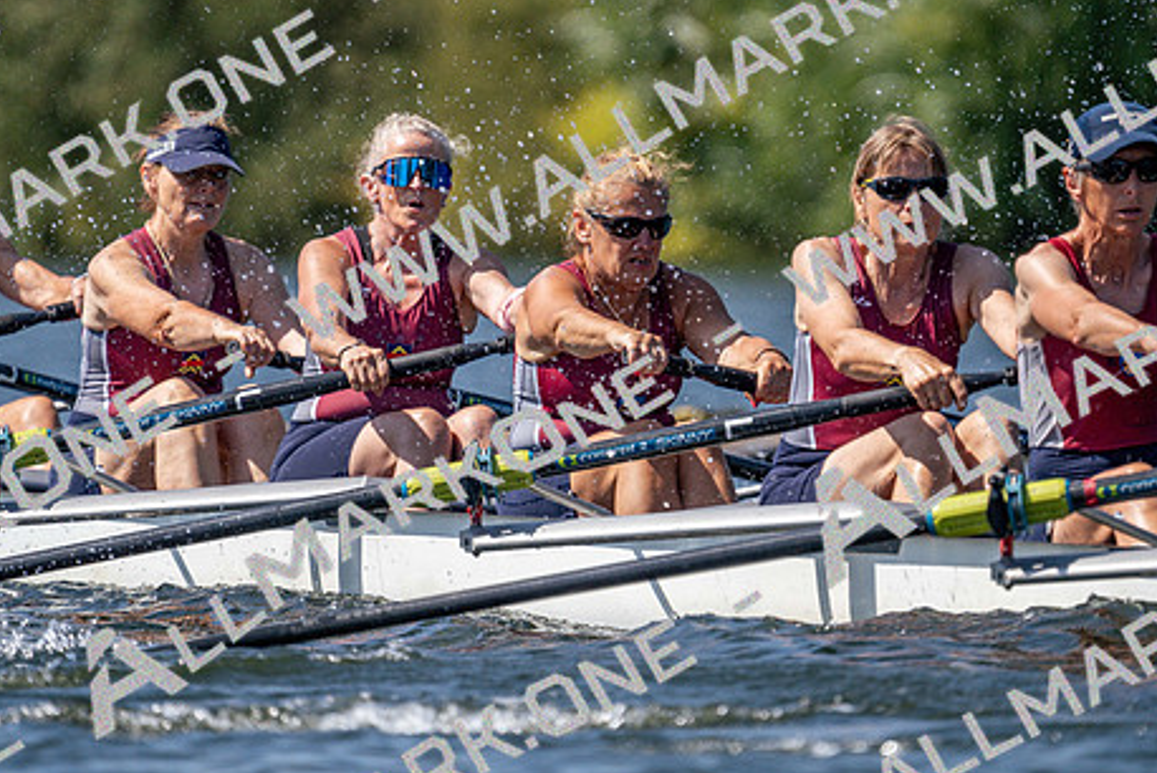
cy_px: 347
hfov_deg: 2.7
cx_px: 599
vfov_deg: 1.8
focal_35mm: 760
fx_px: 24440
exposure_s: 1/2000
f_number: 6.3
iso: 320
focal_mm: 600
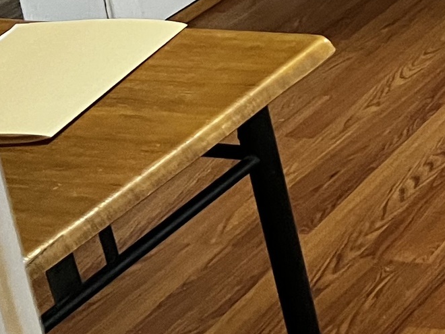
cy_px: -84
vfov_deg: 11.9
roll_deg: +2.2
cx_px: 949
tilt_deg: -19.2
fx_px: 1555
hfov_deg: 13.4
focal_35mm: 121
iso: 400
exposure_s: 1/60
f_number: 1.5
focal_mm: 5.7
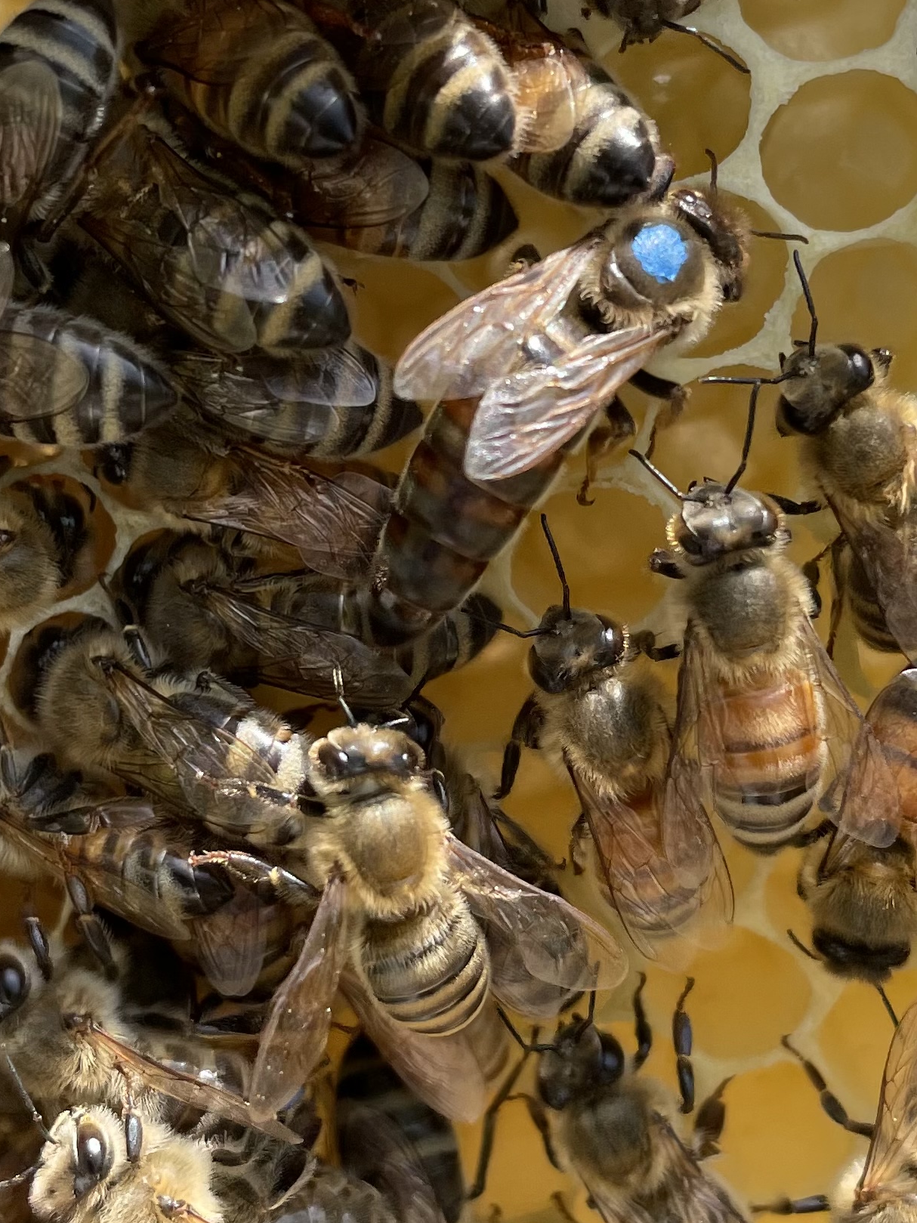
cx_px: 371
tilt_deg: -45.1
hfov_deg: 45.2
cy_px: 613
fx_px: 1095
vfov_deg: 58.4
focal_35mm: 31
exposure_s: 1/849
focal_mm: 4.2
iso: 32
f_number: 1.6
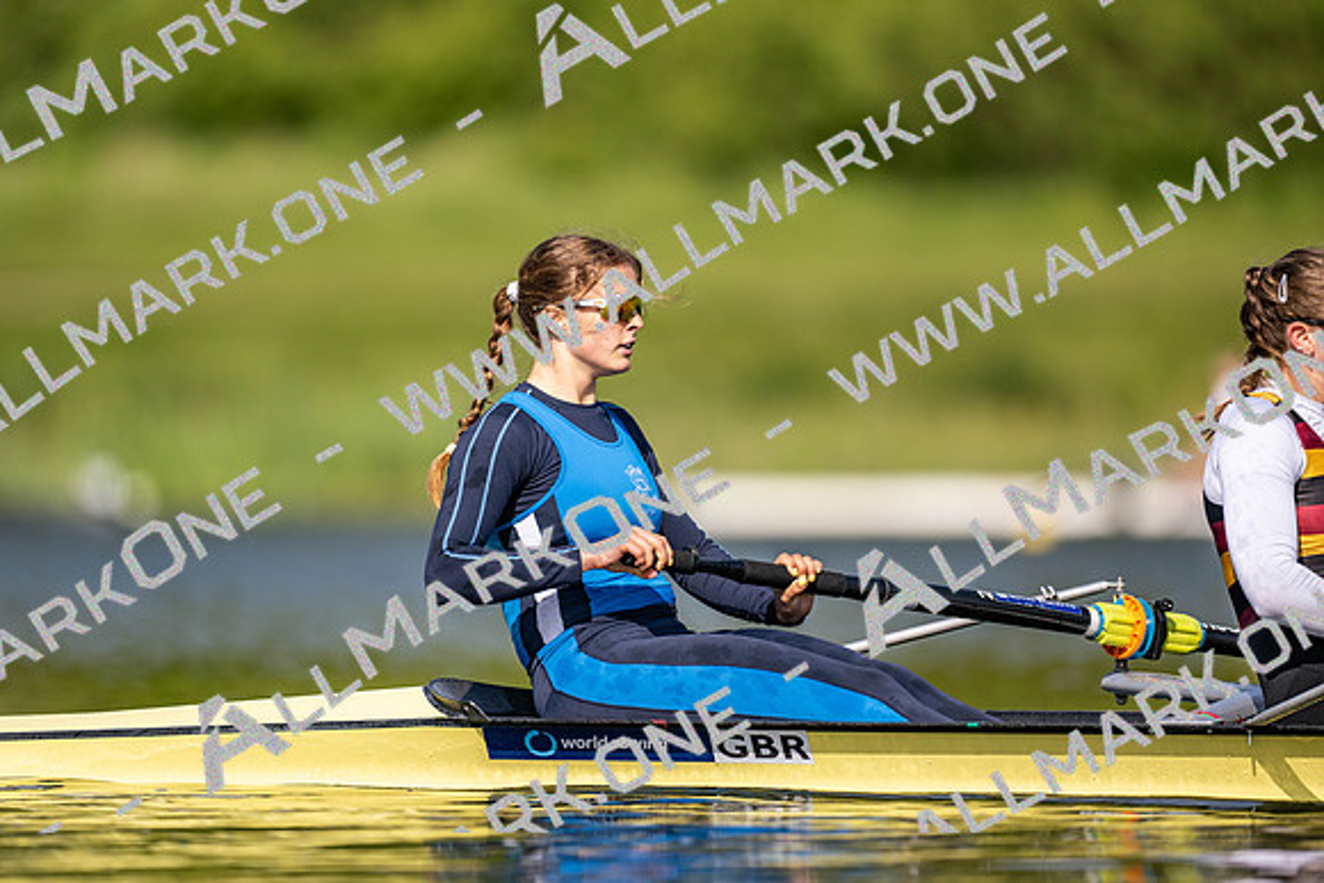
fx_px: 22071
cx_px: 662
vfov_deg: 2.3
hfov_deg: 3.4
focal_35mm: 600
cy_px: 442
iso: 220
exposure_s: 1/2500
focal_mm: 600
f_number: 4
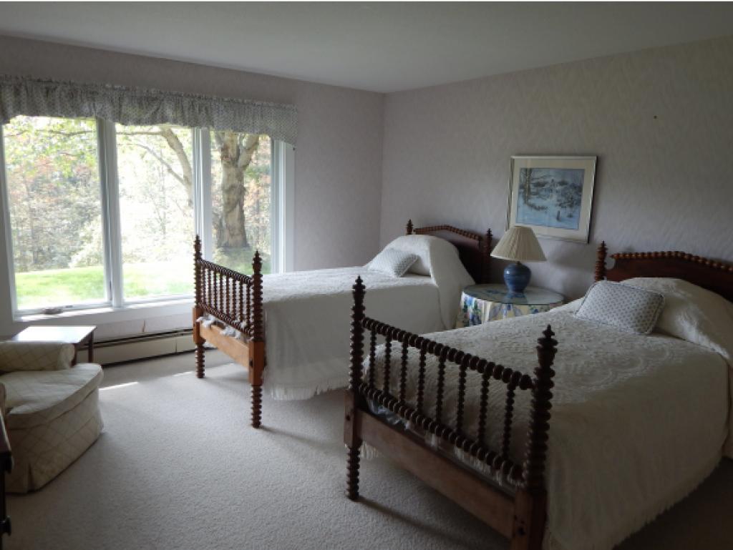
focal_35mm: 25
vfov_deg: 54.9
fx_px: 530
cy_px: 275
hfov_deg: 69.4
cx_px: 366
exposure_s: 1/50
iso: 125
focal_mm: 4.5
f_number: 3.1
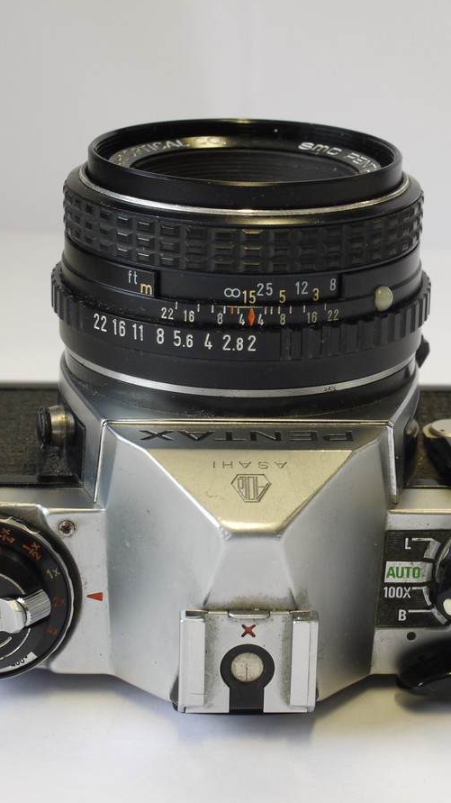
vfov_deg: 24.2
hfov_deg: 13.7
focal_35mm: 88
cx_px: 287
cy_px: 403
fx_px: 1871
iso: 400
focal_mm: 30
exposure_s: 1/40
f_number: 8
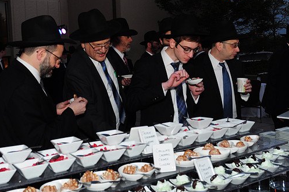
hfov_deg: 46.4
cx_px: 147
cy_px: 87
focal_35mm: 42
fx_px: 337
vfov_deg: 31.8
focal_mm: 24
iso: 800
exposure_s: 1/60
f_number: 5
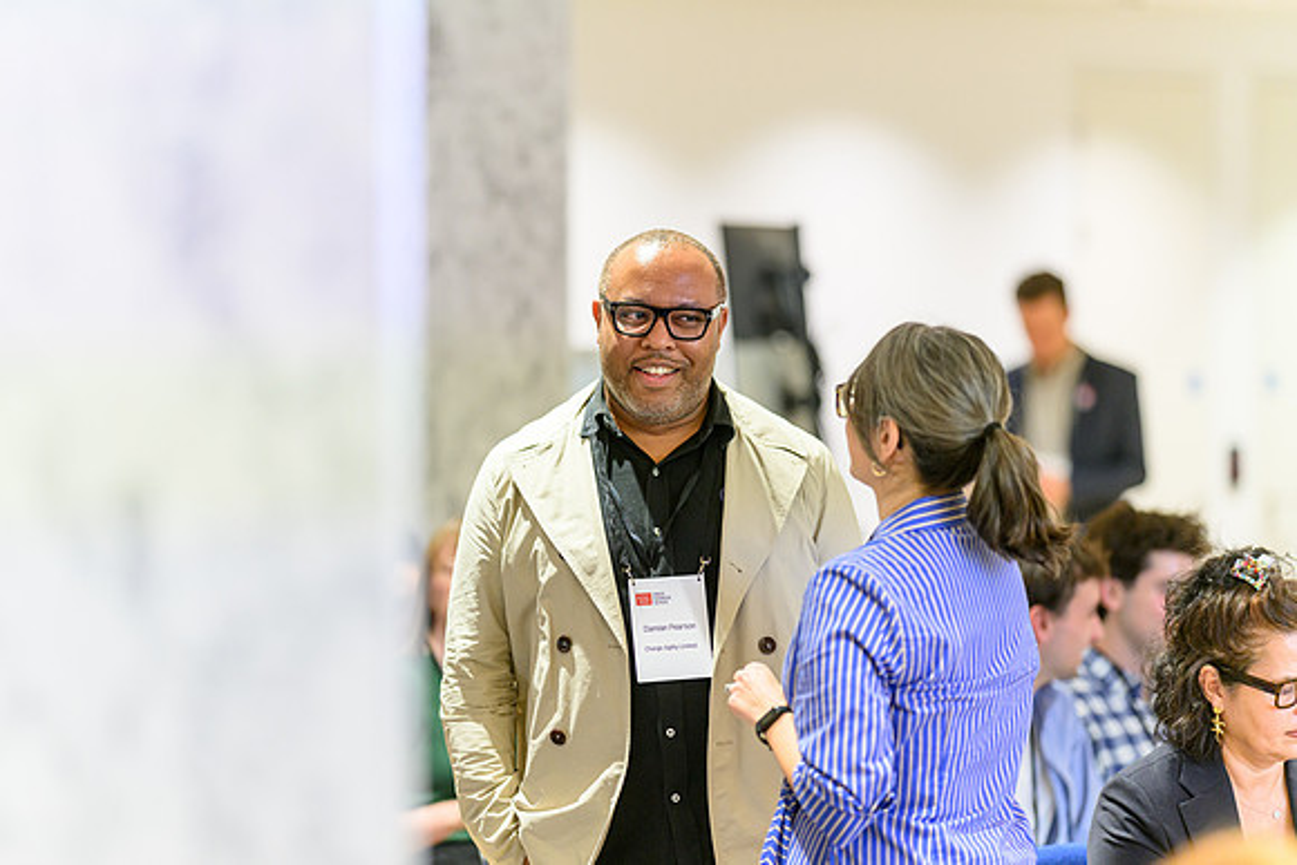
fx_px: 4921
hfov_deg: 15.0
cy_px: 432
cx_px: 648
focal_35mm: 137
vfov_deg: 10.1
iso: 1100
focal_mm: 135
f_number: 1.8
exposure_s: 1/250
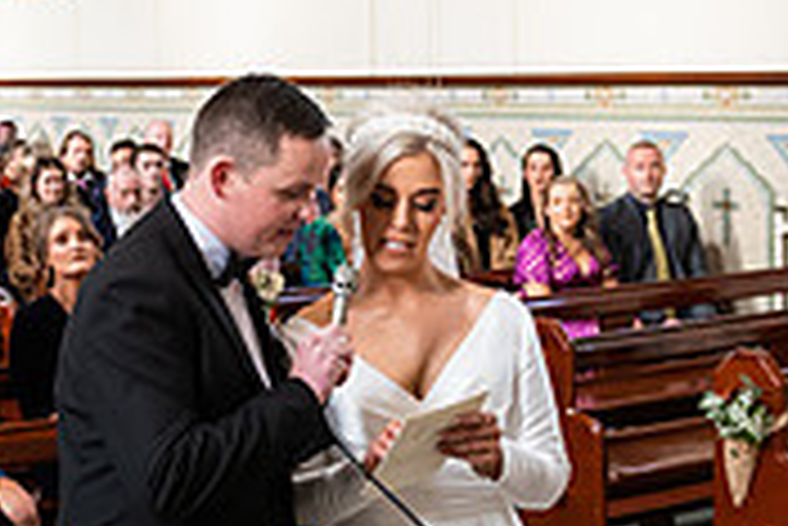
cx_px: 126
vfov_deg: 15.9
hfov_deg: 23.2
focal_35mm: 86
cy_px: 236
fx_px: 1884
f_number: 3.5
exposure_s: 1/250
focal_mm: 26
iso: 1000
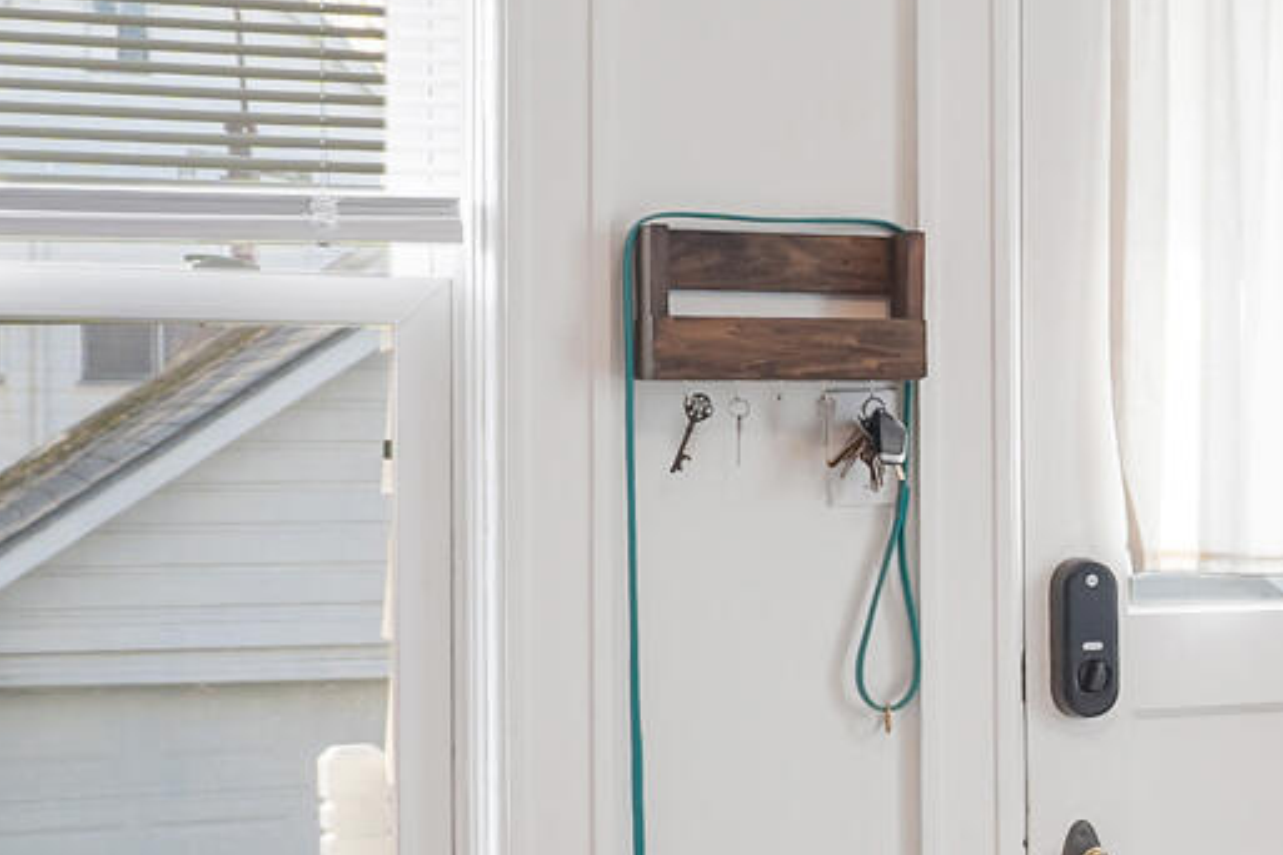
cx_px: 1646
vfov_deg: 17.5
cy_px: 344
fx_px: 2780
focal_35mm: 78
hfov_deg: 23.2
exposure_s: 1/160
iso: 500
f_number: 4
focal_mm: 16
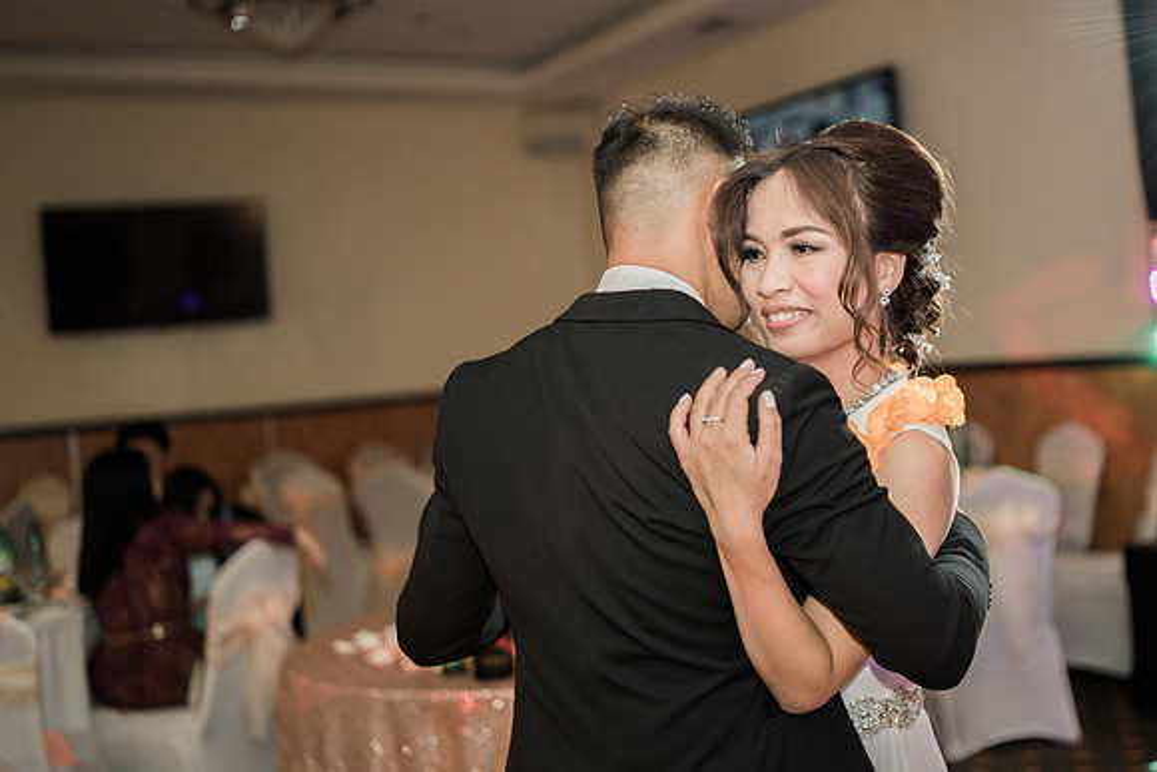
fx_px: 1411
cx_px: 722
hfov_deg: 44.2
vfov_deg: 30.6
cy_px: 350
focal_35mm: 44
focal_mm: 35
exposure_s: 1/160
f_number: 1.4
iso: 320
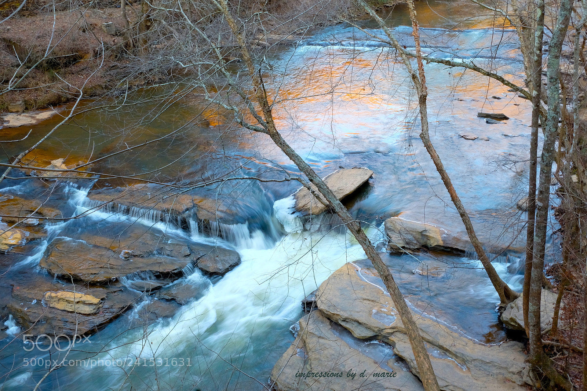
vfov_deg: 37.8
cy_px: 196
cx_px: 294
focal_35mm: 35
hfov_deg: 54.4
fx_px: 571
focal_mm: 23.3
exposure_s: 1/5
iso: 800
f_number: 22
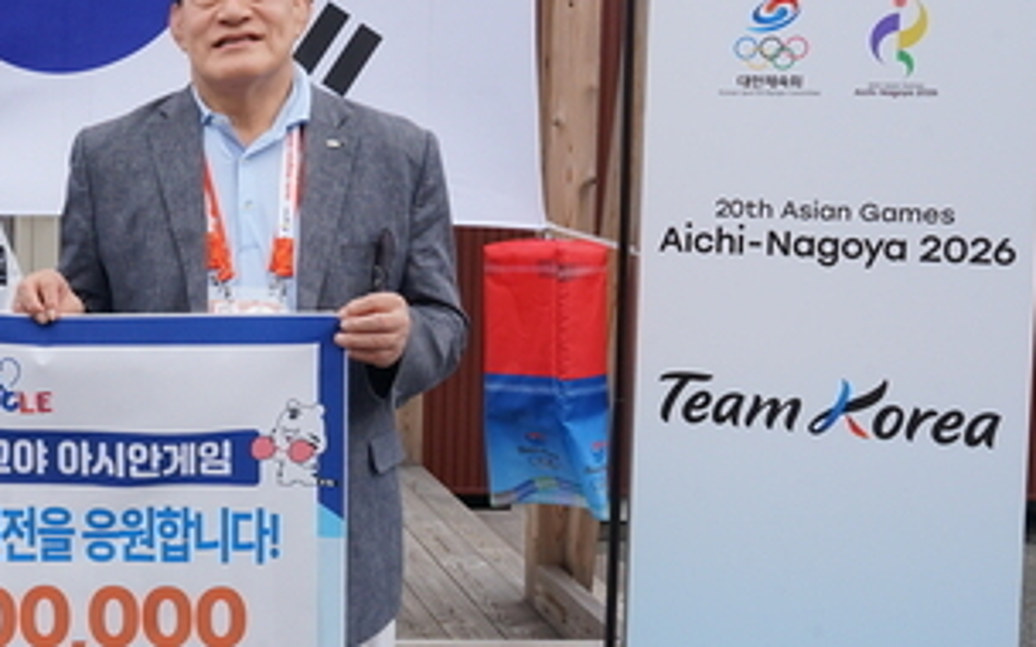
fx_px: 2202
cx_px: 41
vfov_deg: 16.7
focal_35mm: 78
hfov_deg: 25.4
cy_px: 278
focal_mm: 37
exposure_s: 1/200
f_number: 14
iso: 500
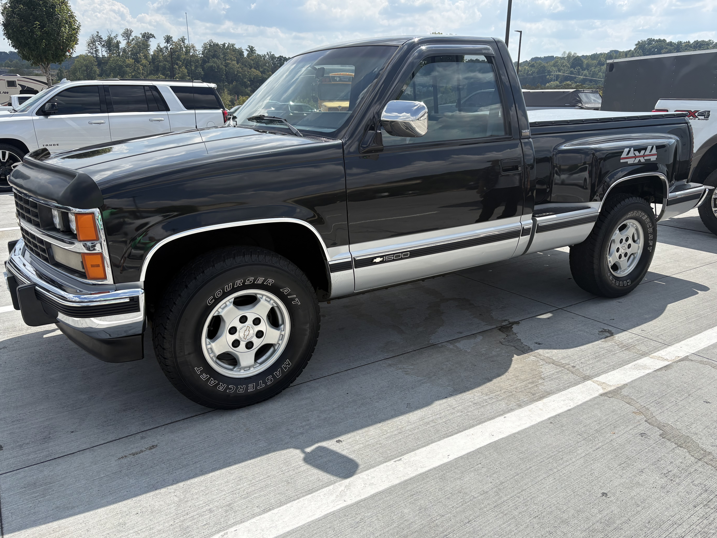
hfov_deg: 65.3
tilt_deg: -15.5
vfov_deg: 51.3
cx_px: 366
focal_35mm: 27
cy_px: 263
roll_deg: +0.3
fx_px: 559
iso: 50
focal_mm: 5.96
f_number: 1.6
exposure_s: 1/3279
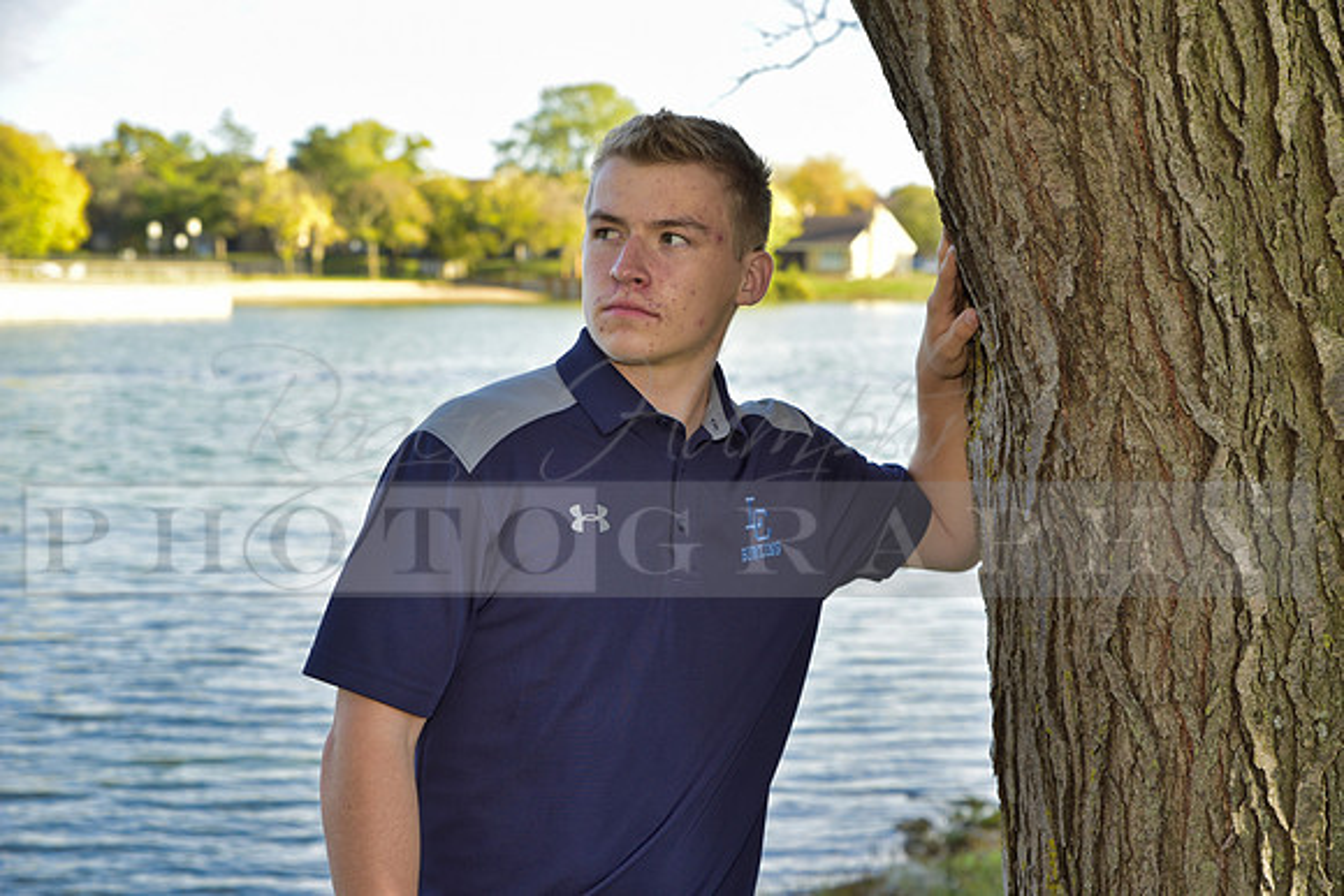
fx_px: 2614
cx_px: 672
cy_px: 448
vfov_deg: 19.5
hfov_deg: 28.8
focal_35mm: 70
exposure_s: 1/125
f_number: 5.6
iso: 200
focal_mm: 70
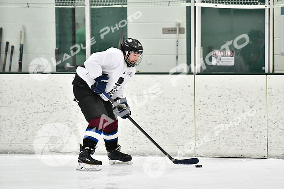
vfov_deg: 4.8
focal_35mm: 285
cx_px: 142
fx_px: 2249
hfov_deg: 7.2
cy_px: 94
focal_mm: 190
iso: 5000
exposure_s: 1/1250
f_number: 2.8
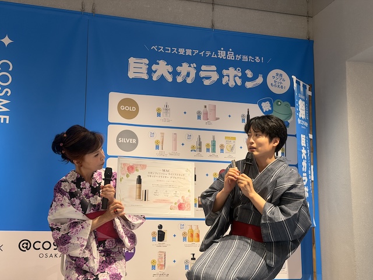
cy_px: 140
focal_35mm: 48
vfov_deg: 30.3
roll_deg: -0.3
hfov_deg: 39.7
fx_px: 517
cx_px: 186
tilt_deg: +9.9
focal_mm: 6.76
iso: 50
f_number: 1.78
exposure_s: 1/60
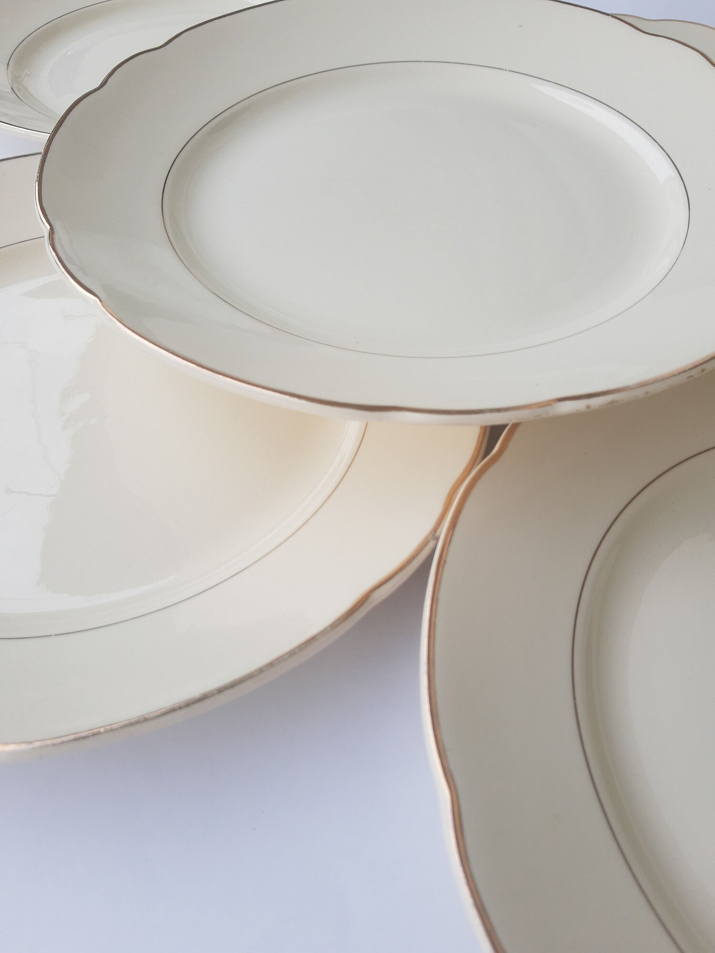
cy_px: 476
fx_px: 716
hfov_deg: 53.1
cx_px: 358
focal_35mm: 26
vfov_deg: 67.3
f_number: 1.8
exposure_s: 1/423
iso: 40
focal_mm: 3.95
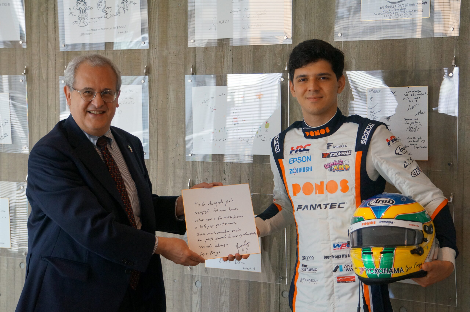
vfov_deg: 20.6
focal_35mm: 66
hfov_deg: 30.5
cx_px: 235
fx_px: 861
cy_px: 156
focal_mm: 44
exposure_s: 1/160
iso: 1600
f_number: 5
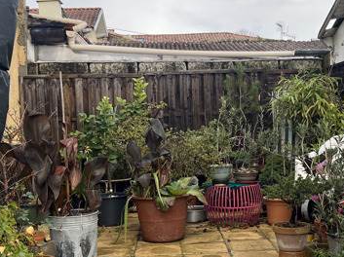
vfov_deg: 24.8
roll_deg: +2.1
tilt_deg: -1.1
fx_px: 586
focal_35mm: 59
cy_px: 128
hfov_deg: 32.6
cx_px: 218
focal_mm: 5.1
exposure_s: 1/1117
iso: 50
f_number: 1.6
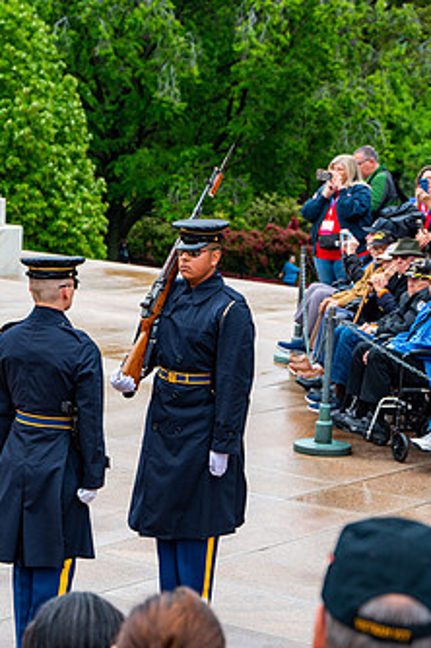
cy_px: 361
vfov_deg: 17.1
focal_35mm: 120
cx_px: 145
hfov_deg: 11.4
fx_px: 2159
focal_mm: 89
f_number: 6.3
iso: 180
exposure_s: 1/100
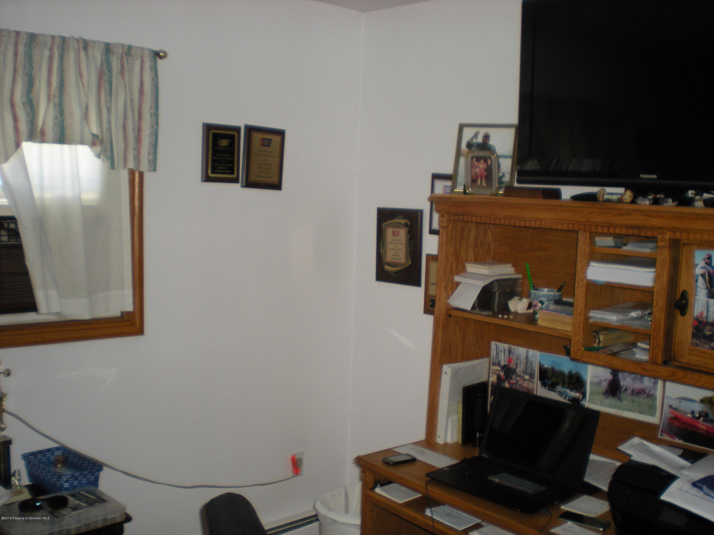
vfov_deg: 37.7
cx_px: 357
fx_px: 784
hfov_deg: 49.0
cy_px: 268
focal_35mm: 38
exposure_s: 1/60
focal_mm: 6.3
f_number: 3.1
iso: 135
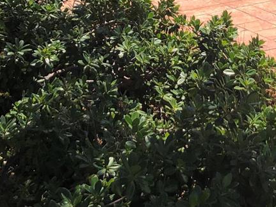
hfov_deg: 18.2
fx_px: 829
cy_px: -100
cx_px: 307
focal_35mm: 104
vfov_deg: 13.4
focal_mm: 3.99
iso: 20
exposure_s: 1/2024
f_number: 1.8
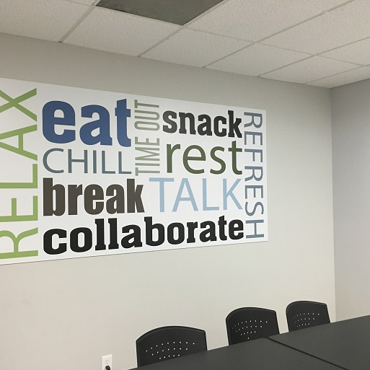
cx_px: 176
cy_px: 189
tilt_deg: +0.9
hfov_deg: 47.2
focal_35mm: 35
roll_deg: +0.8
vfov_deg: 47.2
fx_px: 423
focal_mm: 4.15
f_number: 2.2
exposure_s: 1/30
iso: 160
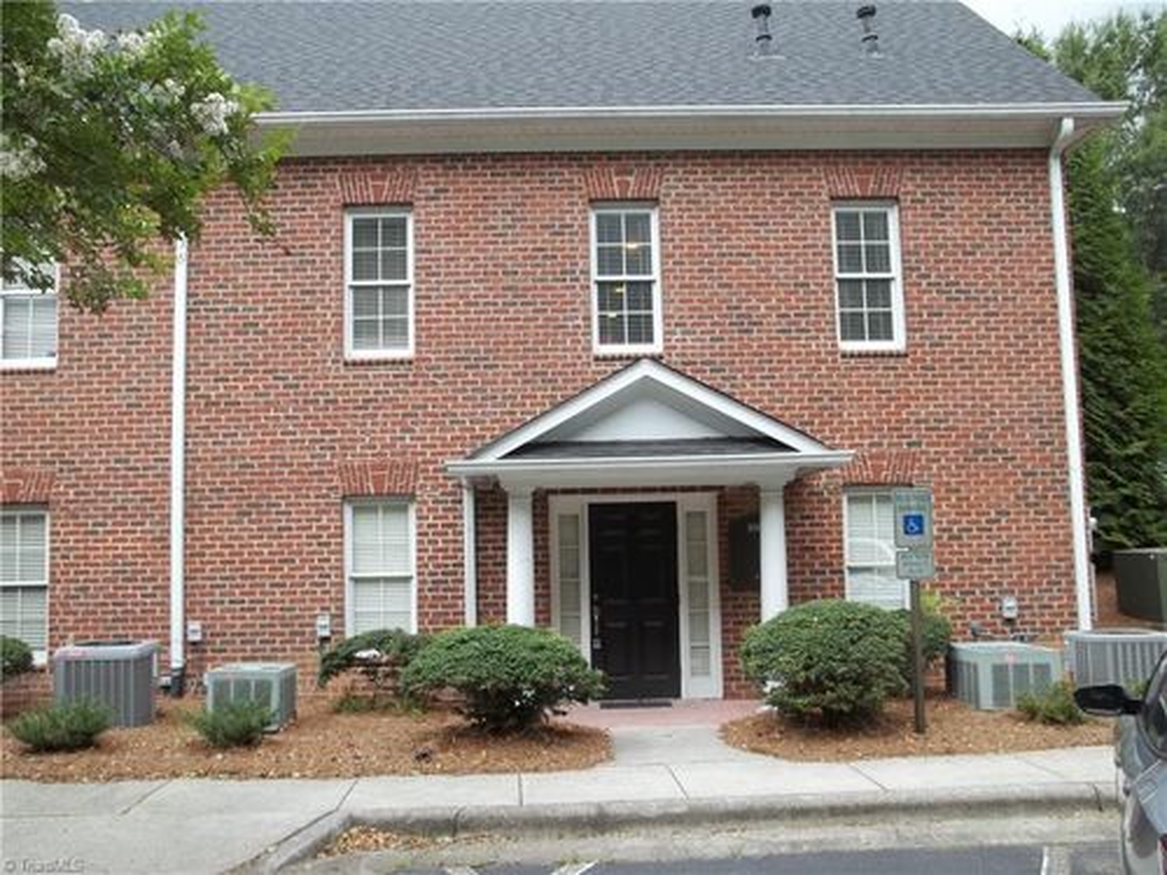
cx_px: 584
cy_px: 438
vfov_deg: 42.9
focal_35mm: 33
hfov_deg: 55.4
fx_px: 1113
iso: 64
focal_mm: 5.9
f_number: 3.3
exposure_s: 1/100
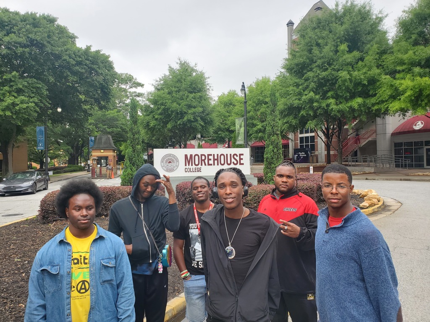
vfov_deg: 53.1
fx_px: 323
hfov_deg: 67.3
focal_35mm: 26
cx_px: 215
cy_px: 161
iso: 50
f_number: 2.4
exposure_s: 1/677
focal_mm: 4.3
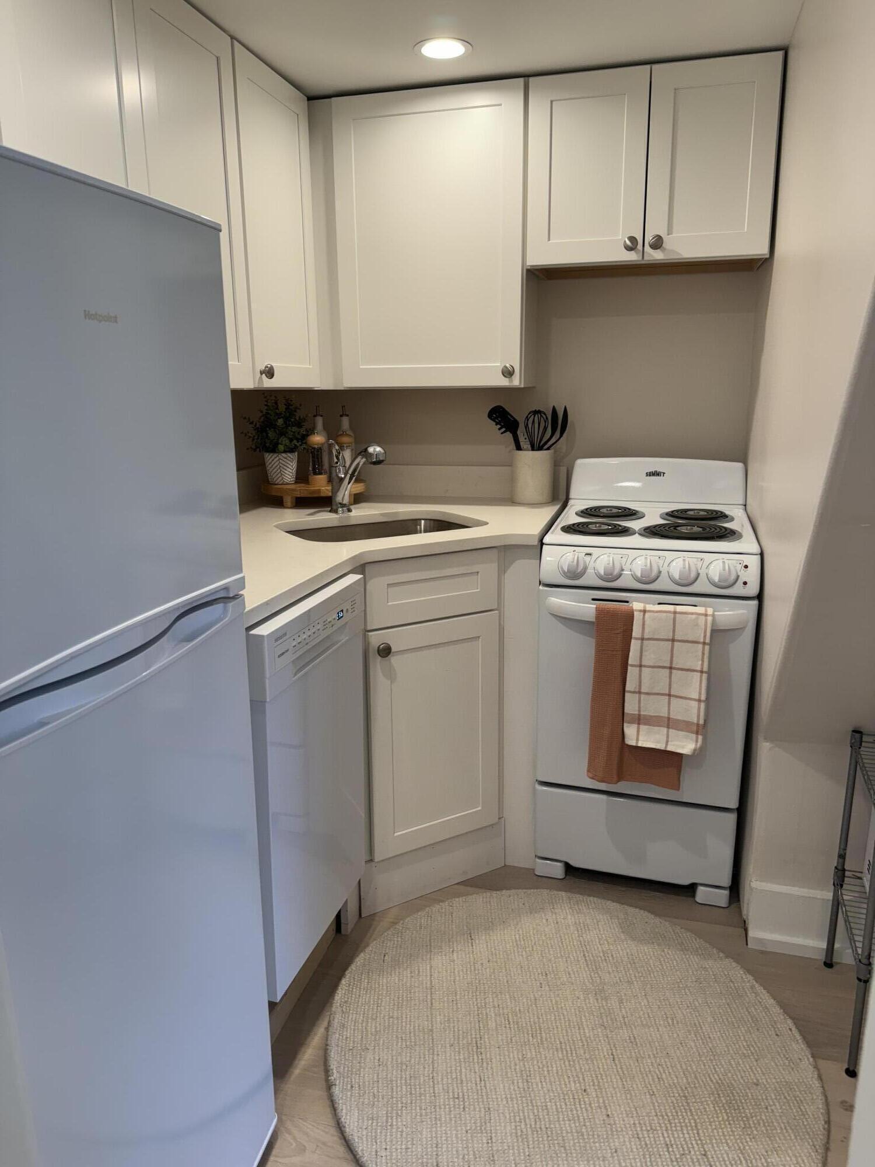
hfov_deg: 56.8
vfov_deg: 71.6
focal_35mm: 24
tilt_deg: -14.1
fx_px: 809
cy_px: 584
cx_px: 438
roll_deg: +1.5
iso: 100
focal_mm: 6.76
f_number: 1.78
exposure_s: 1/120
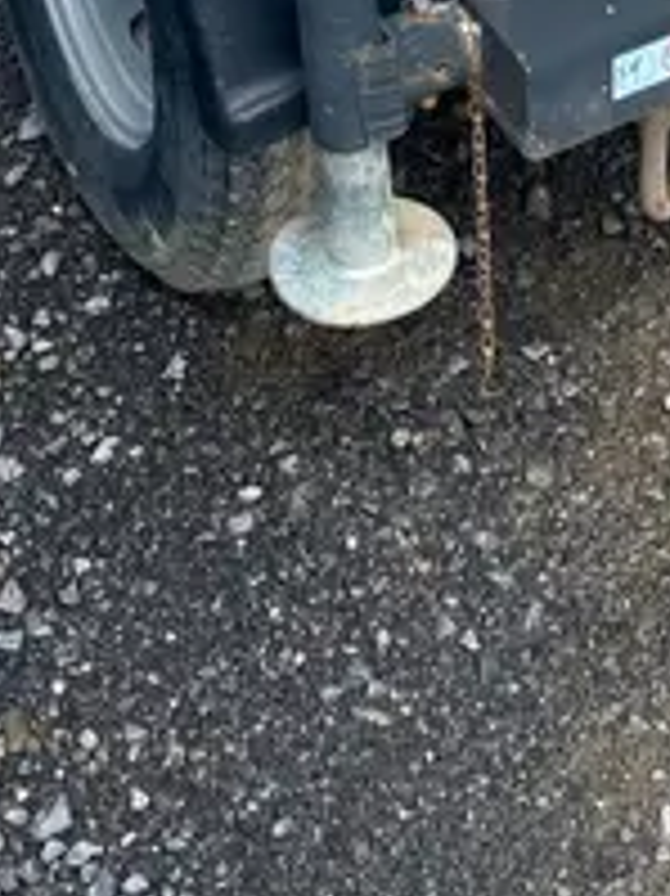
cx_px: 634
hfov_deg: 15.2
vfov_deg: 17.3
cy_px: -642
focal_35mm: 96
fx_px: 2480
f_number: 1.8
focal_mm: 4.25
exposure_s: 1/1362
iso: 32
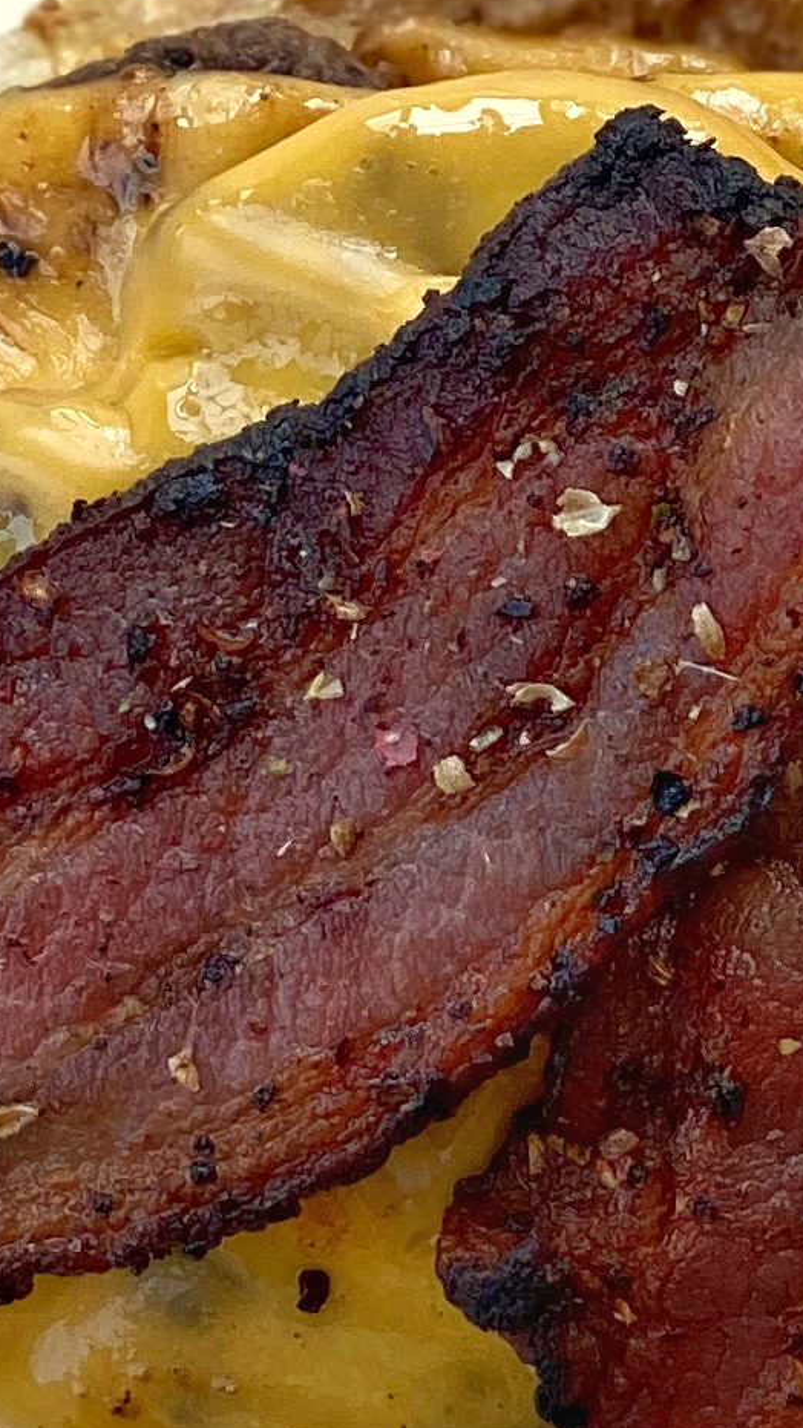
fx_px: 9277
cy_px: 737
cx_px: 1473
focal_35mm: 245
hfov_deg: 4.9
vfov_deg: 8.8
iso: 20
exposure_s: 1/120
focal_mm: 6
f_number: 2
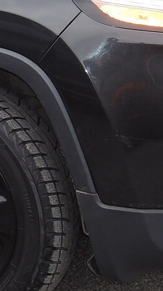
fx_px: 901
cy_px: 36
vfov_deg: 18.1
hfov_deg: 9.5
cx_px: -195
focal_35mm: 117
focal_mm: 5.1
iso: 80
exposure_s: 1/320
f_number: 2.8
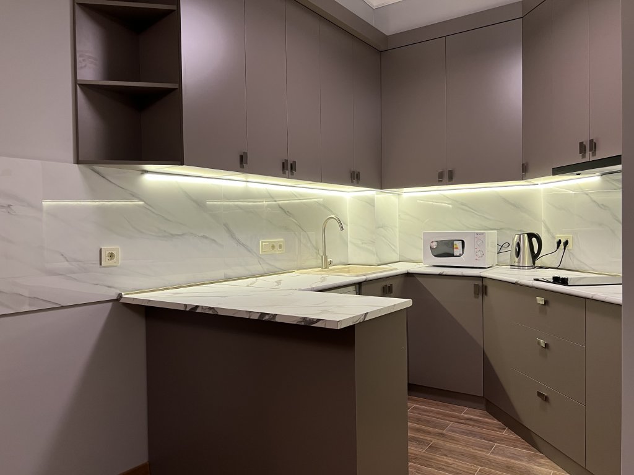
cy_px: 238
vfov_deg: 53.1
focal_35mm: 26
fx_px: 476
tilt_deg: -1.5
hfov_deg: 67.3
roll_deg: +0.3
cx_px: 317
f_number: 1.5
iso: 80
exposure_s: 1/50
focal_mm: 5.7
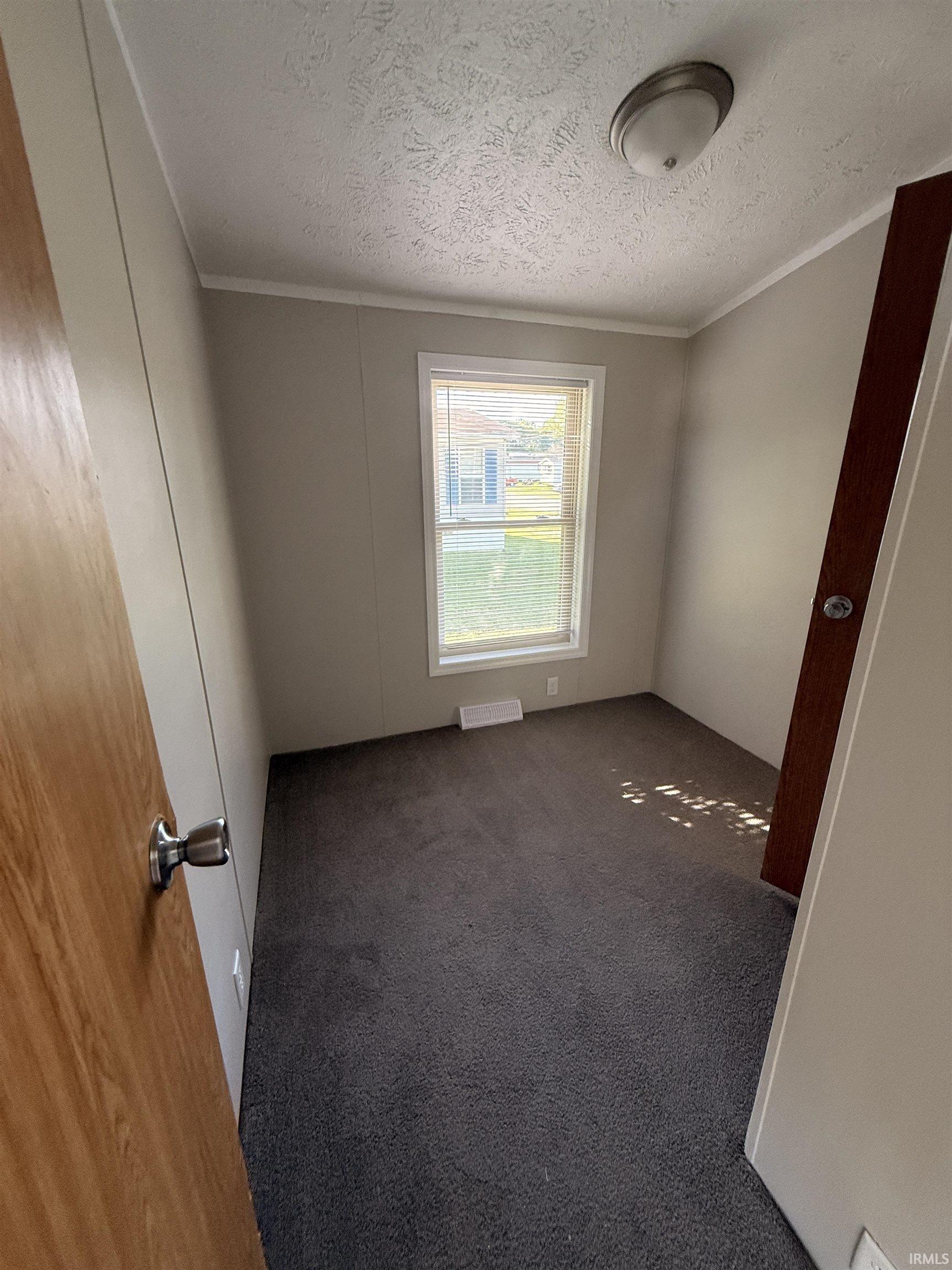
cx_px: 476
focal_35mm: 14
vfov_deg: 102.1
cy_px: 635
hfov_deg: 85.7
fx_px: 513
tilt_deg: -17.3
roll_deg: -0.6
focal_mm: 2.22
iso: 250
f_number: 2.2
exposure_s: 1/99
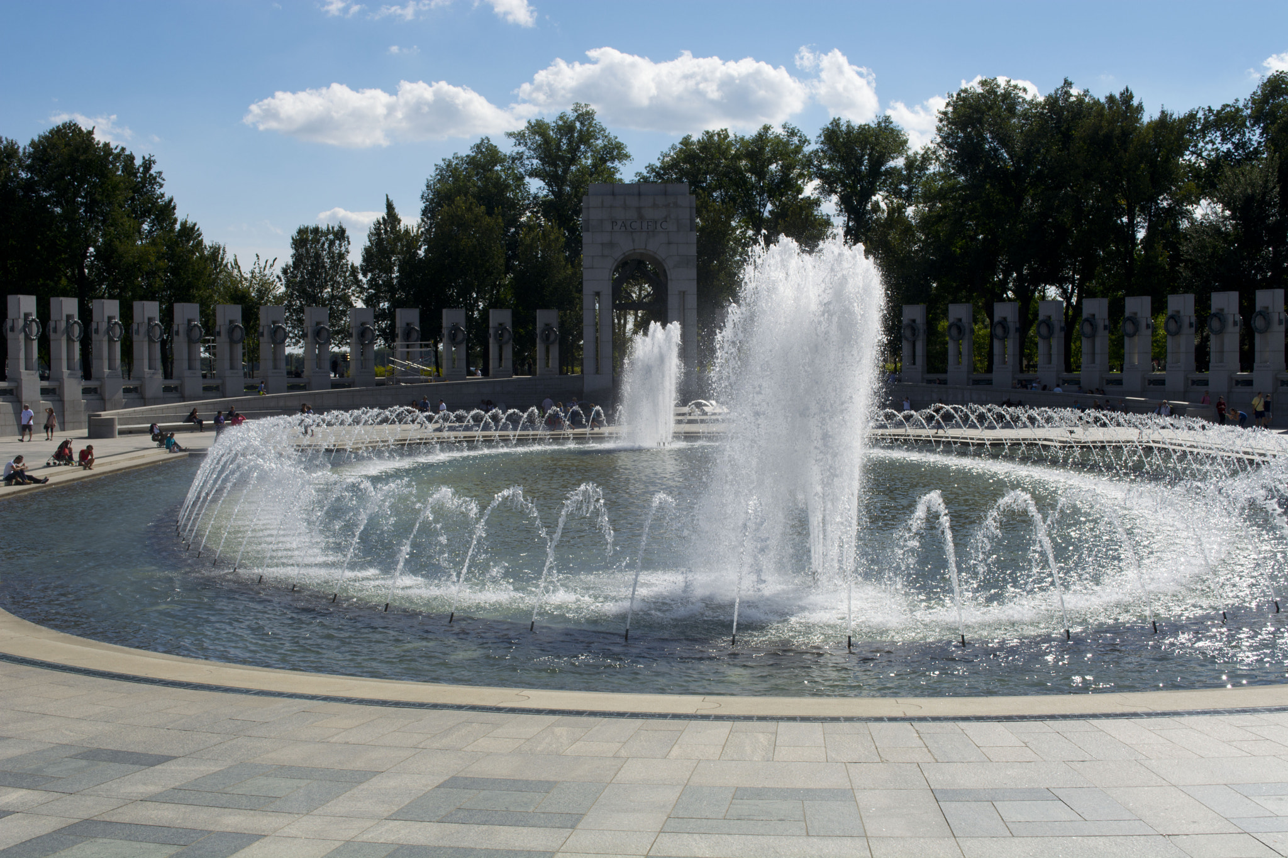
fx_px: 1717
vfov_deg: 28.1
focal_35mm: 48
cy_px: 429
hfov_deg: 41.1
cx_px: 644
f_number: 9
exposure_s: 1/320
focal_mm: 32
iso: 100
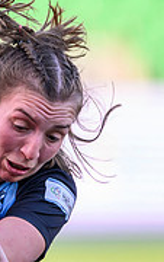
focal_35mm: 1672
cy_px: 307
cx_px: -42
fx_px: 11919
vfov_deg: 1.3
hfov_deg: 0.8
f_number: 2.8
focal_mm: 400
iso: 800
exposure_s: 1/1250
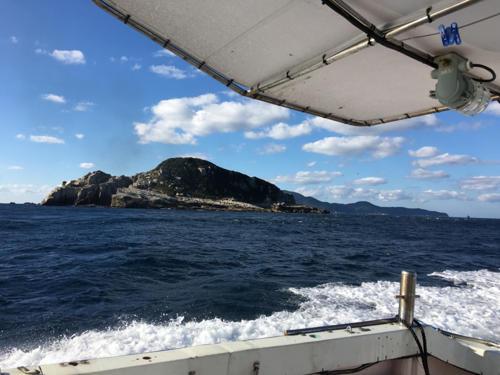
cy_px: 188
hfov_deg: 61.7
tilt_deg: +4.8
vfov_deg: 48.2
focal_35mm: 29
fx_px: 419
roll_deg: -3.0
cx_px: 250
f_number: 2.2
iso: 25
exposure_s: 1/2079
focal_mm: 4.15
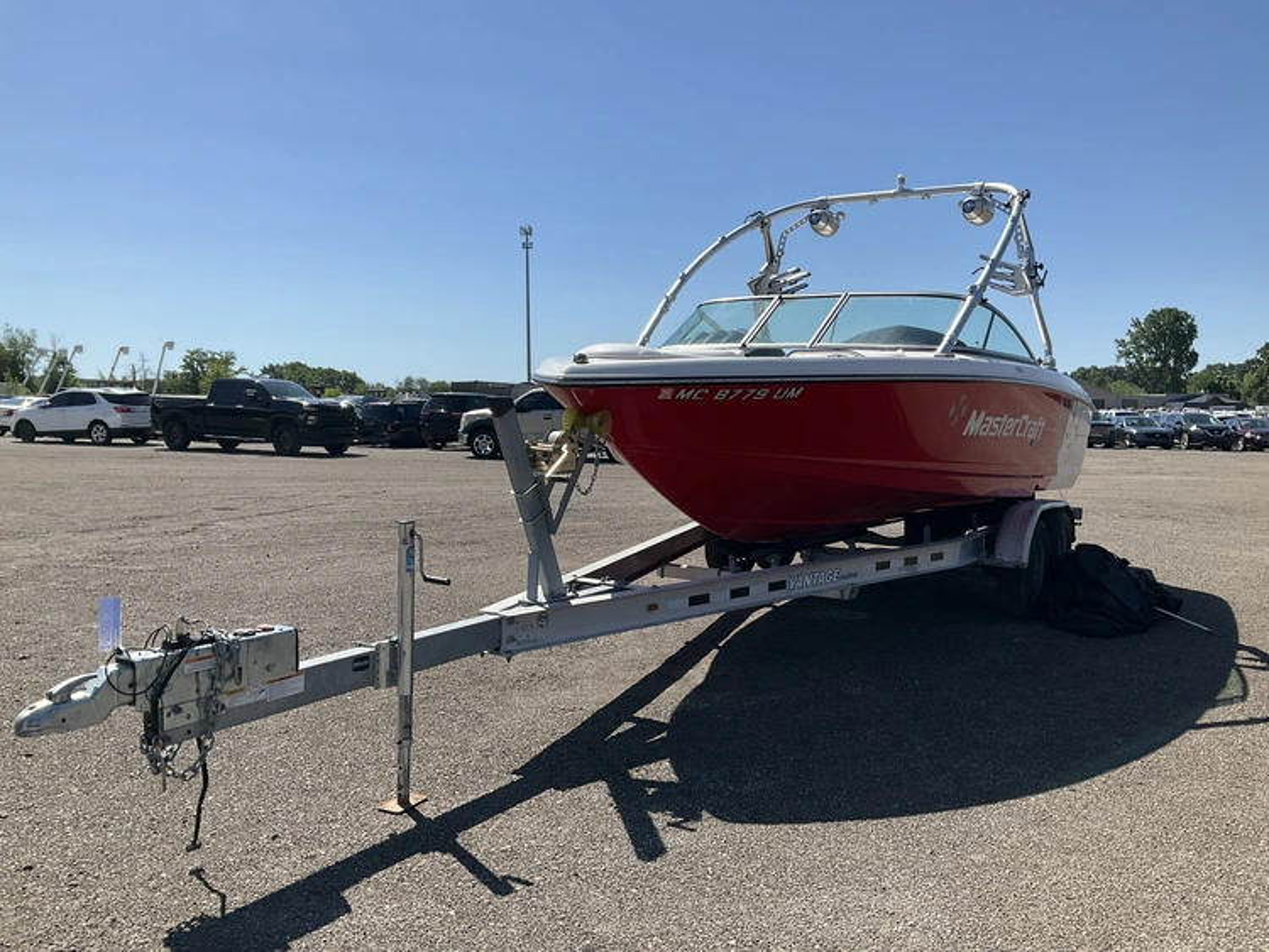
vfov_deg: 48.3
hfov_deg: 61.6
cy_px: 476
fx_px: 1063
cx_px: 634
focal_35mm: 29
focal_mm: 3
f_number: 1.8
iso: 25
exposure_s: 1/2320
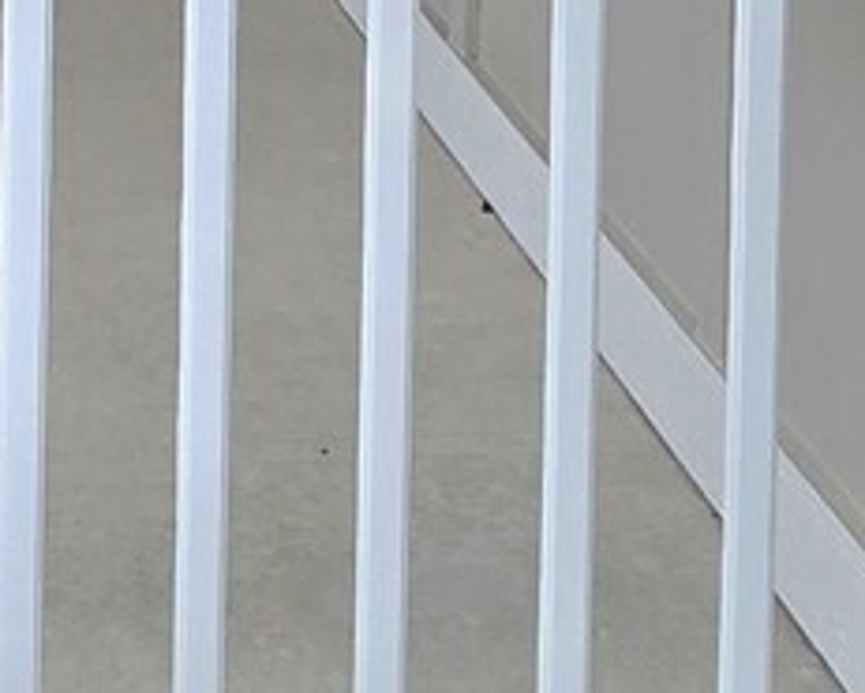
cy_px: -798
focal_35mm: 88
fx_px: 2254
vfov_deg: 14.0
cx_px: -315
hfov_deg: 19.7
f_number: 2.2
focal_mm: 2.2
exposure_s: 1/345
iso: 50
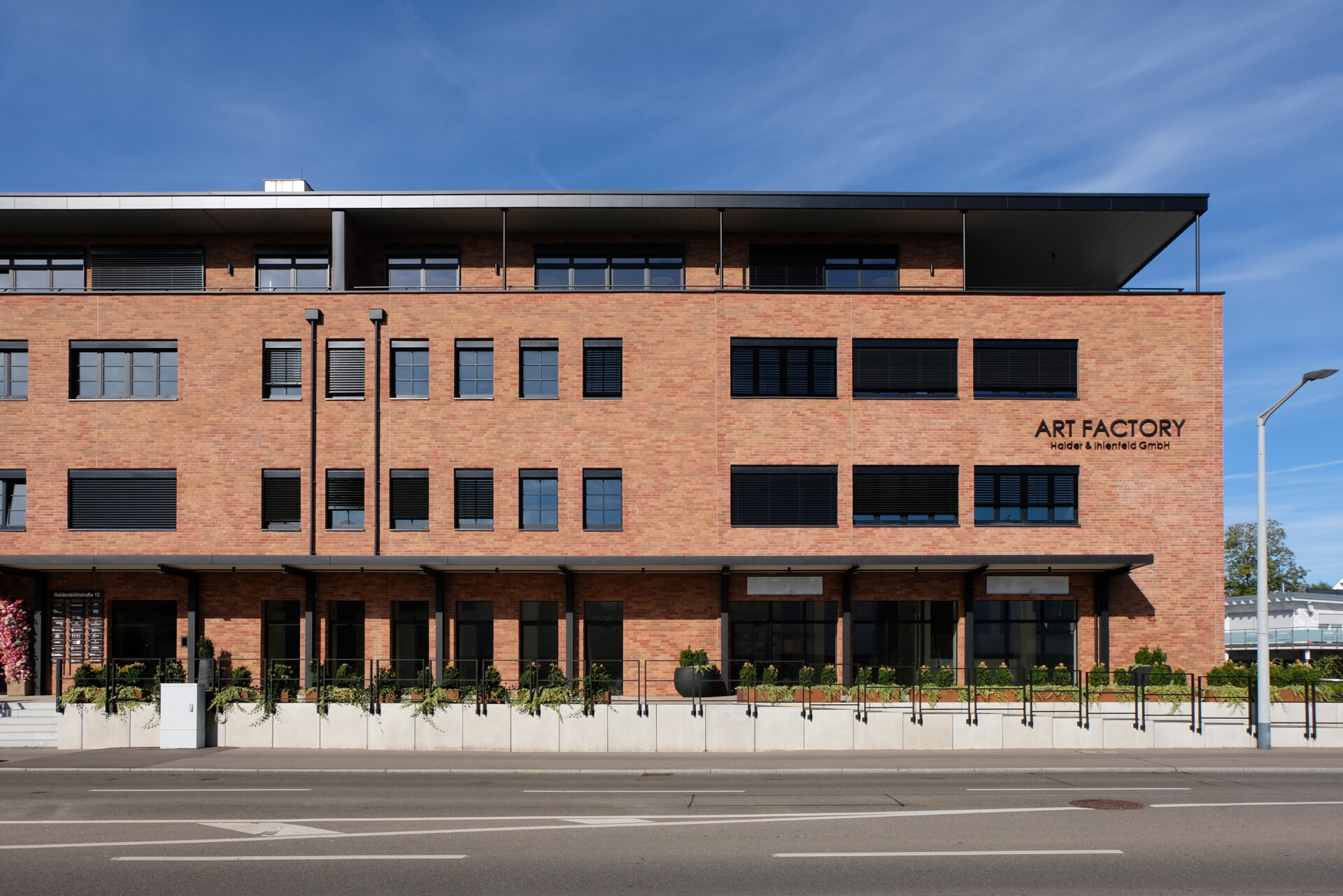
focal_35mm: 24
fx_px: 895
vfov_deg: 53.1
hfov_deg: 73.7
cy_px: 448
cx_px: 672
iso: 200
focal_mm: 16
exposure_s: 1/480
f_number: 8
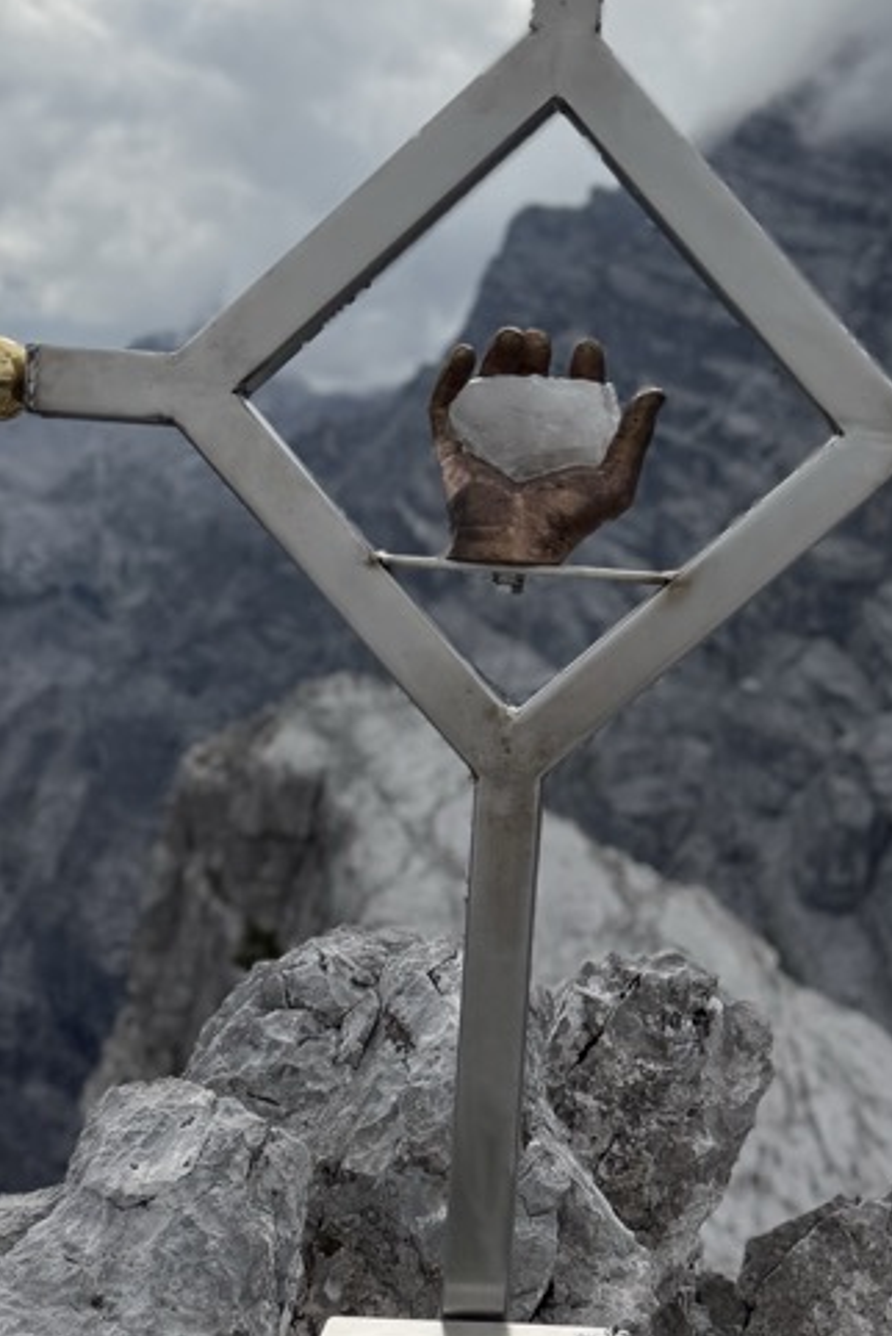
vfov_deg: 37.5
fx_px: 1967
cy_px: 729
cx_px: 485
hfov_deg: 25.5
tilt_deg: -7.8
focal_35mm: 53
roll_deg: -3.6
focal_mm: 6.76
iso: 100
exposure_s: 1/11905
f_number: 1.78
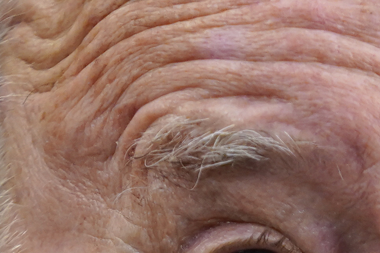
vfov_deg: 1.1
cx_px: 317
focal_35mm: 1248
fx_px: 13170
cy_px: 658
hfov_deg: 1.7
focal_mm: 200
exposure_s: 1/400
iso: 2000
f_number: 2.8
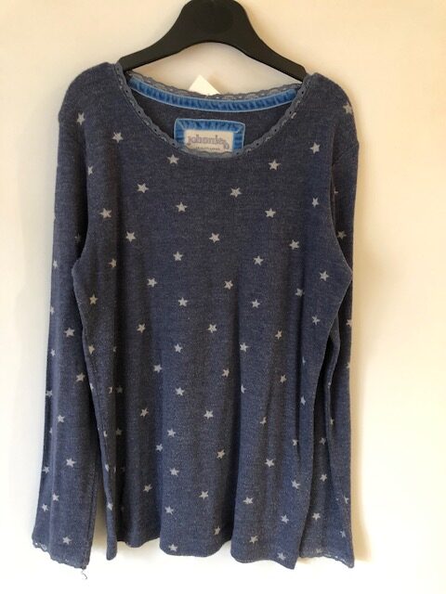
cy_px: 297
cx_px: 223
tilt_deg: -9.6
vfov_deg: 63.4
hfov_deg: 49.7
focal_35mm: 28
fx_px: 481
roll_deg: -0.2
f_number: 1.8
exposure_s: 1/6
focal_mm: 3.99
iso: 80
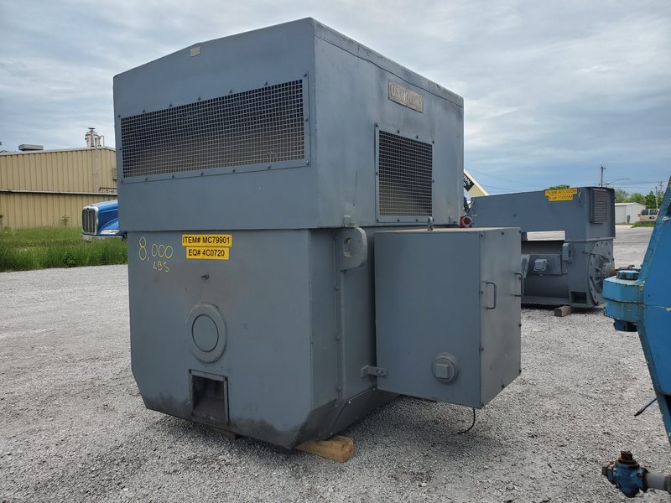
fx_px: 504
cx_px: 336
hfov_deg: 67.3
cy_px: 252
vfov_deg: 53.1
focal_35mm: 26
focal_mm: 4.3
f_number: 2.4
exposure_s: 1/1446
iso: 50
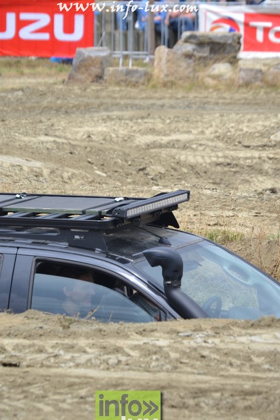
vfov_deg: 6.6
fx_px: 3618
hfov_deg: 4.4
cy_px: 220
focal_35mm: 310
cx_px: 128
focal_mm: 130
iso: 125
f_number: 5.6
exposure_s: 1/500
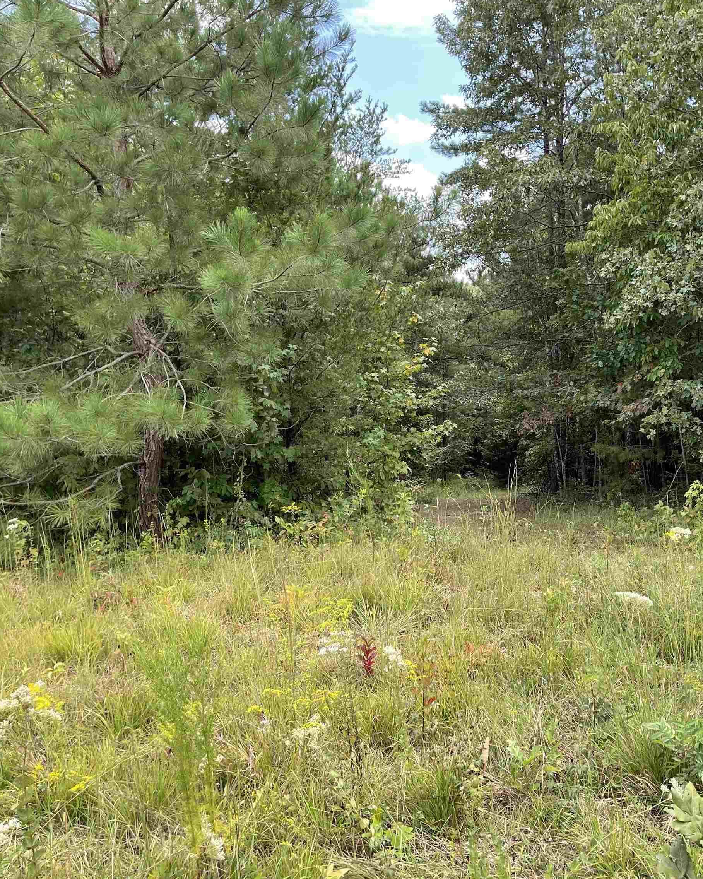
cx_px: 498
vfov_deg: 54.2
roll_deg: -1.2
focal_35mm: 33
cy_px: 437
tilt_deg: -0.2
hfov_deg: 43.5
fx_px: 858
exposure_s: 1/406
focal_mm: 5.1
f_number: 1.6
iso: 32
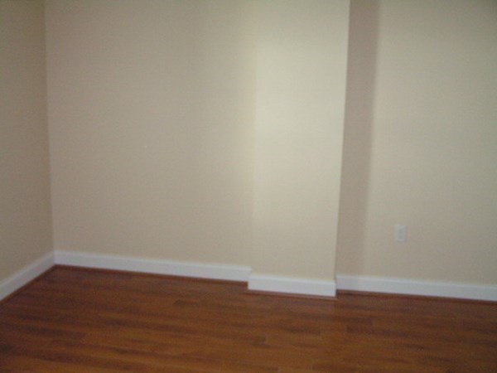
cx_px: 248
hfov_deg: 49.0
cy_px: 186
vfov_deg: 37.7
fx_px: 546
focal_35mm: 38
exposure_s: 1/40
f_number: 2.8
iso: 200
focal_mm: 6.3
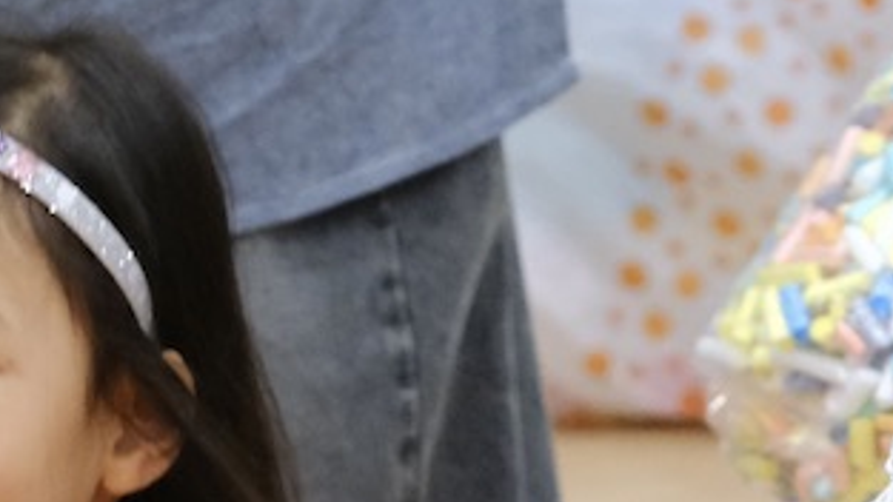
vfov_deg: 3.4
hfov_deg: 6.0
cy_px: 780
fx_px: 8524
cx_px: 1164
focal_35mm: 360
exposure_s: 1/160
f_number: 4
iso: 5000
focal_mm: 70
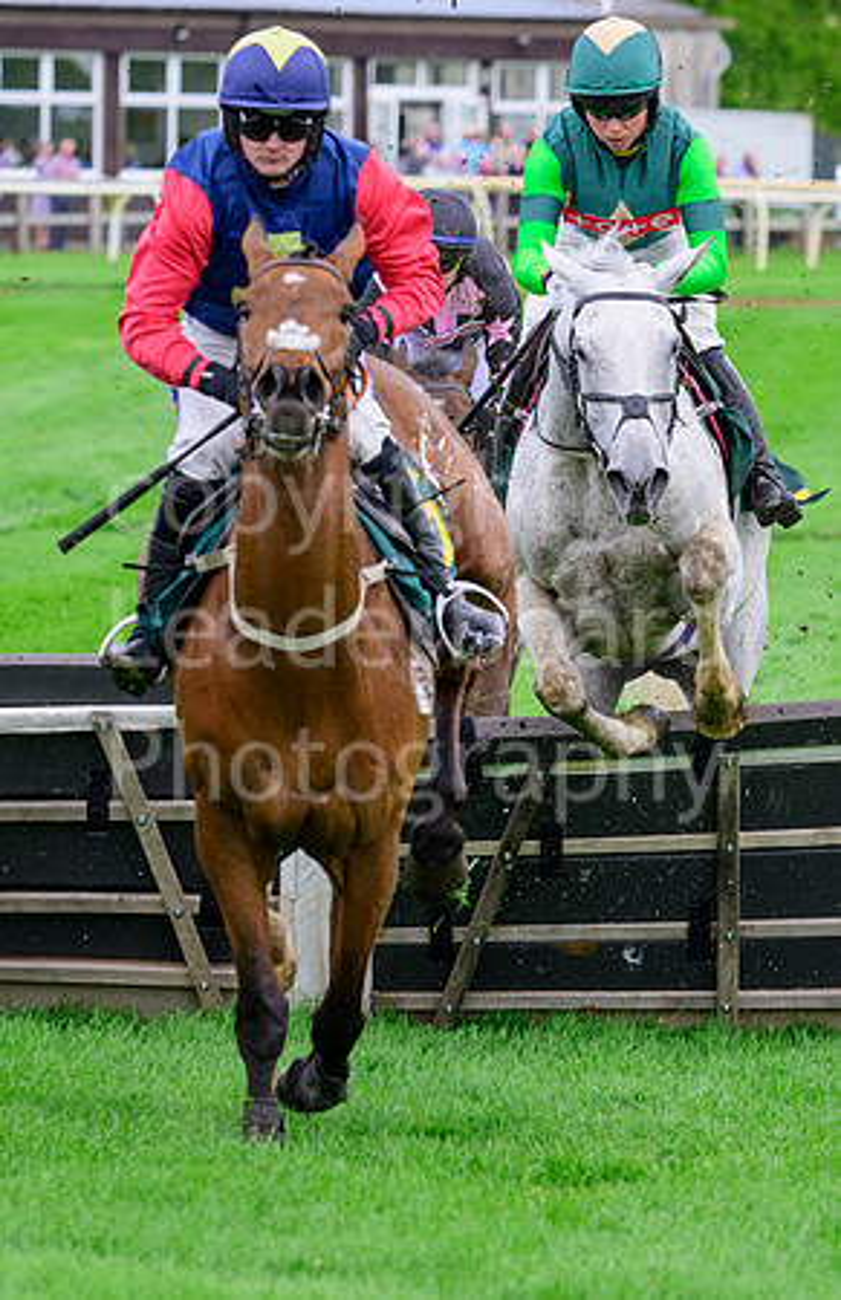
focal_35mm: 345
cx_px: 653
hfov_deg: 3.9
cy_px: 741
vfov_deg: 6.0
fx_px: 12348
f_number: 6.3
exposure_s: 1/1250
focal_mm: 200
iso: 1000
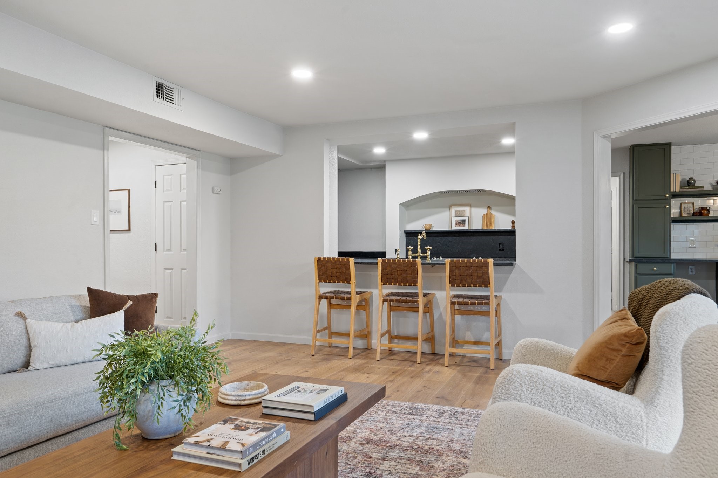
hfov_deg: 71.5
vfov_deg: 51.3
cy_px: 239
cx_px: 359
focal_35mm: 25
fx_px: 499
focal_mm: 25
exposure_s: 3.2
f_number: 9
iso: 200
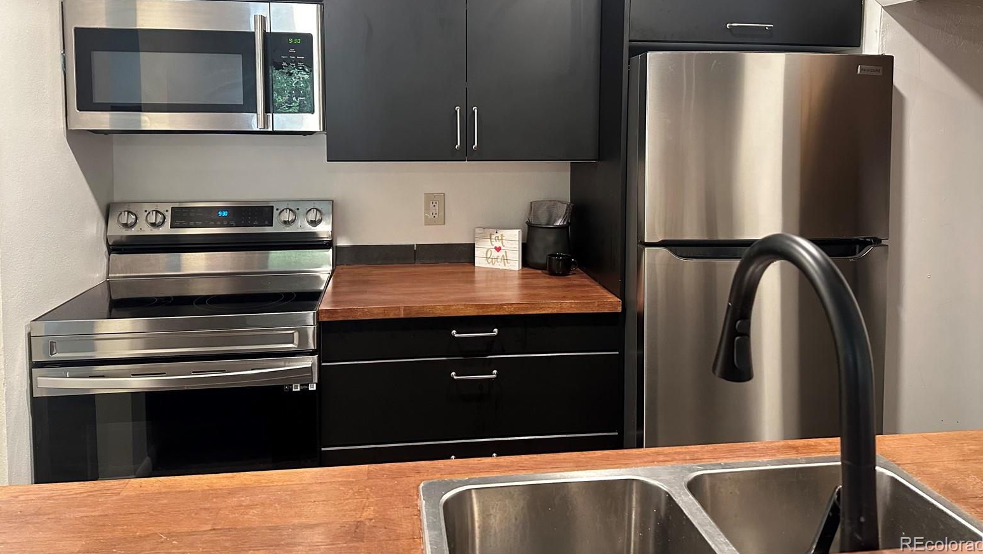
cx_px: 495
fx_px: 704
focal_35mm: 27
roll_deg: -1.0
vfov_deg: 42.2
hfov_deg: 69.8
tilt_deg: -4.0
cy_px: 176
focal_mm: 6.86
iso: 400
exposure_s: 1/60
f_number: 1.78
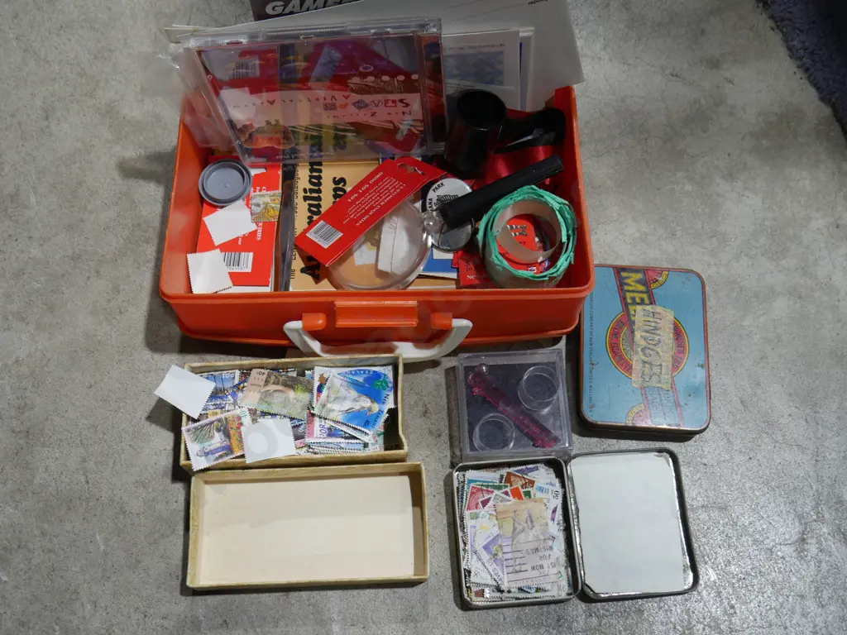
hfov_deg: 46.8
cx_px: 424
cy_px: 318
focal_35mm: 40
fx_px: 979
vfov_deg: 36.0
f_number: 4.4
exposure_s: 1/60
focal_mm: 20
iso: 250
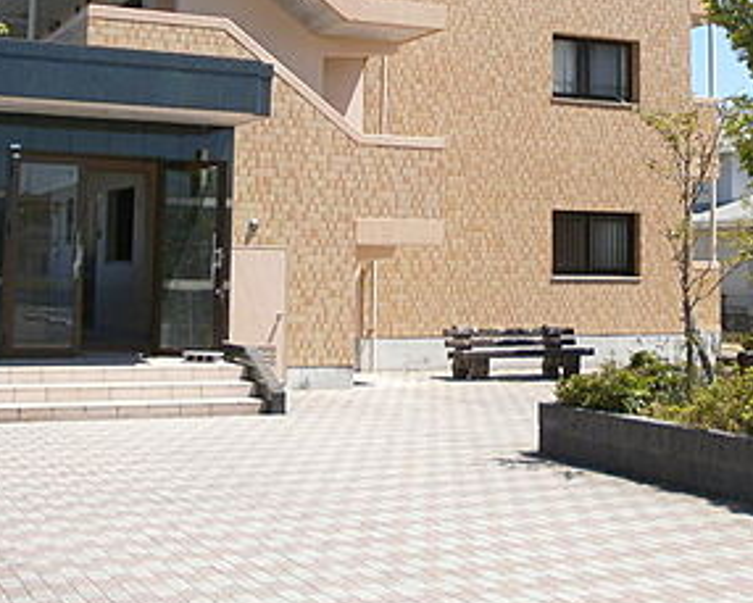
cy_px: 134
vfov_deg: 25.4
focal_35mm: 59
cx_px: 403
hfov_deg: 31.9
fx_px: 1315
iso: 100
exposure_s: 1/1000
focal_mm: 4.8
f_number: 2.9
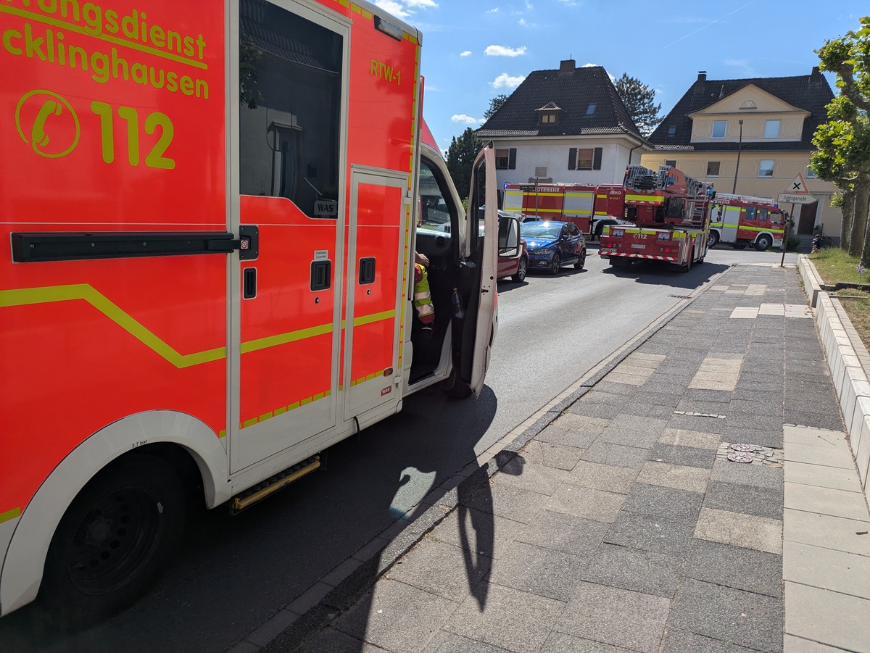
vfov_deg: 54.9
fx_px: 629
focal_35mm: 25
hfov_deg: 69.4
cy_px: 326
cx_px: 435
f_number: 1.89
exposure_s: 1/3953
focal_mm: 5.43
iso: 52
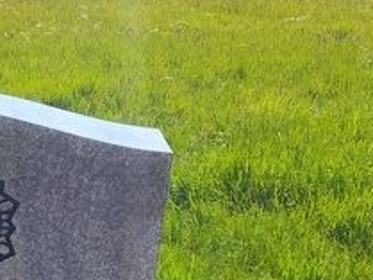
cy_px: 355
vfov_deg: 16.0
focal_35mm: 88
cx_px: -36
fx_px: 949
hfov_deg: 21.1
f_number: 1.8
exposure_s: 1/1421
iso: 100
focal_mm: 5.56
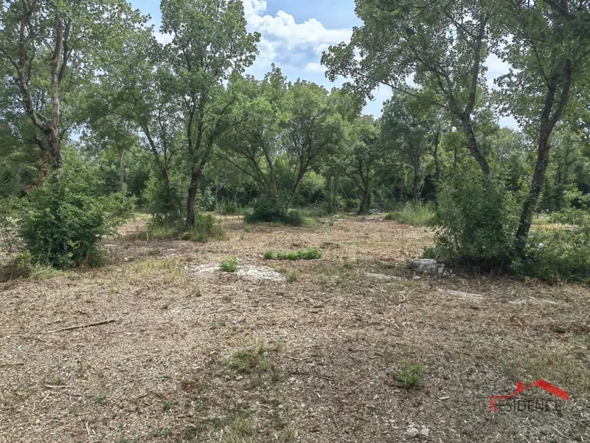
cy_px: 222
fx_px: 460
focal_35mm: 27
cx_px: 295
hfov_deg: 65.3
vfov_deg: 51.4
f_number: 1.8
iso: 50
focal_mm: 5.54
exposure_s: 1/3953
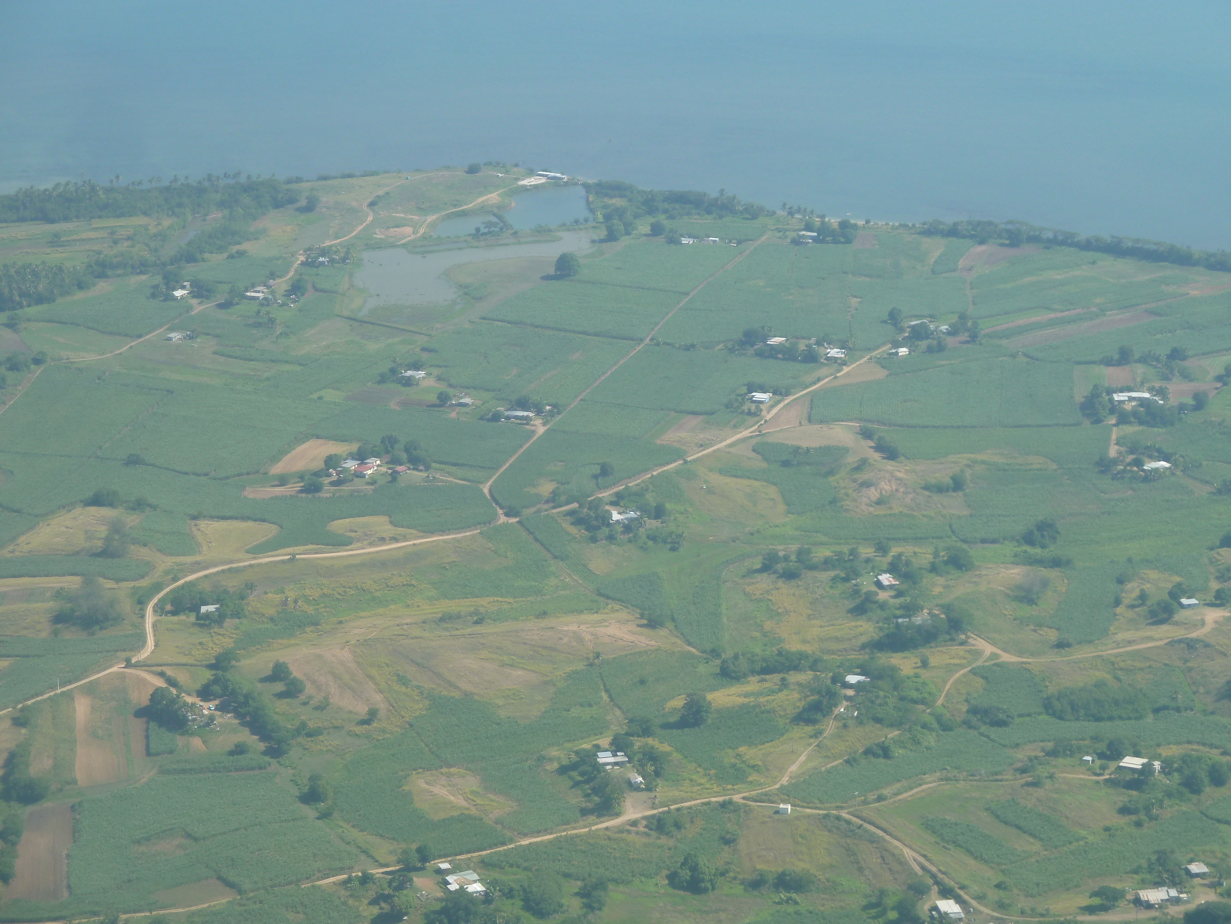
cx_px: 616
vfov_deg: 13.3
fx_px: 3947
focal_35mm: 111
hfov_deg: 17.7
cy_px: 462
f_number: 4.4
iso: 80
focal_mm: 18.2
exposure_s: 1/250
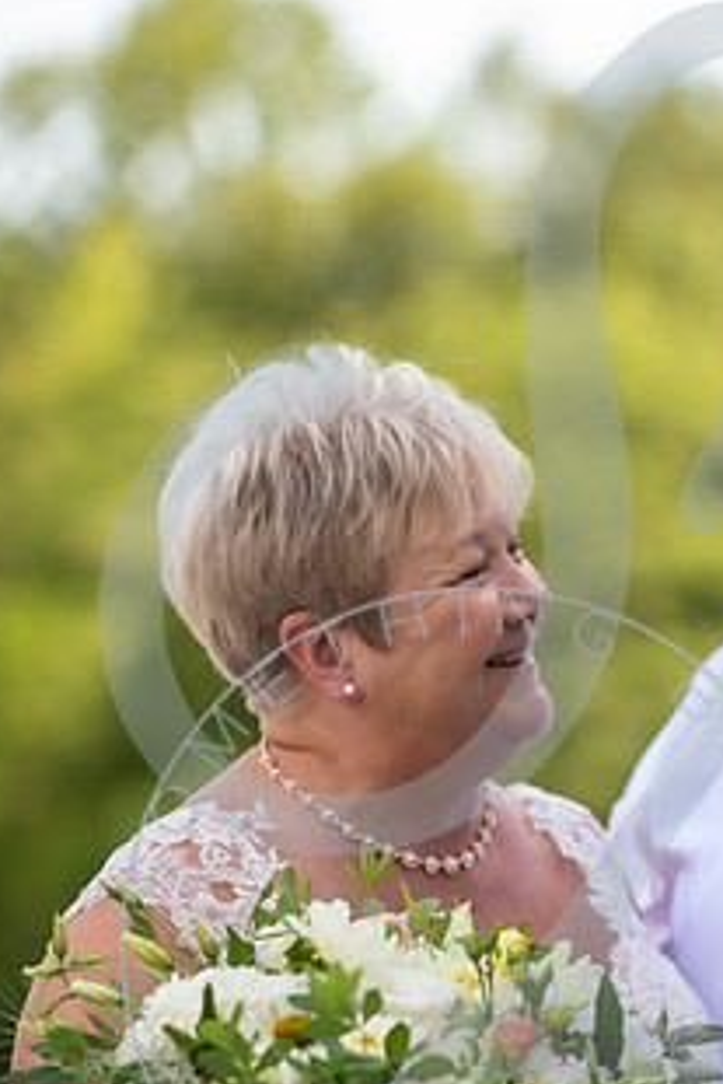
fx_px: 6529
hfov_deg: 6.3
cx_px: 653
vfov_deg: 9.5
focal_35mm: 217
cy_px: 652
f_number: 2.8
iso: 320
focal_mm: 116
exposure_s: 1/800
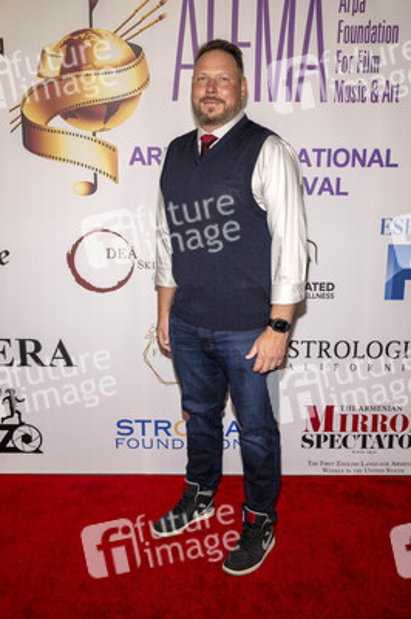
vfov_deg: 55.8
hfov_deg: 38.8
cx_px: 206
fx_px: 583
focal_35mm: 34
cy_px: 310
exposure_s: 1/200
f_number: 6.3
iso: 800
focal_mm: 34
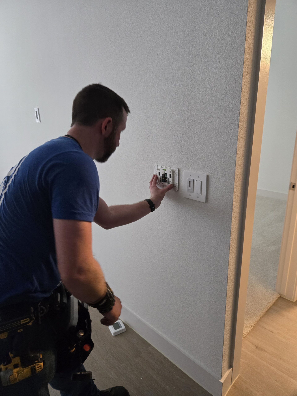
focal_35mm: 23
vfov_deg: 73.9
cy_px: 198
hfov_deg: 58.9
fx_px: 263
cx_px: 148
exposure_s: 1/60
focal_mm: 5.4
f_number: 1.8
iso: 800
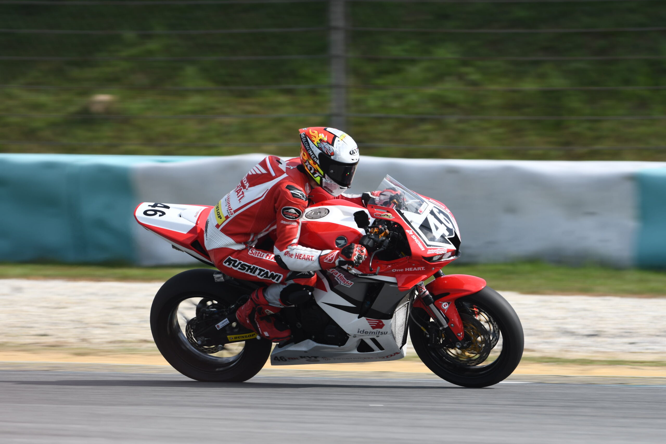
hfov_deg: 4.6
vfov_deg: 3.1
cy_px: 222
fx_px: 8325
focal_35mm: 450
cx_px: 333
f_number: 5.6
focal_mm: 300
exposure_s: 1/500
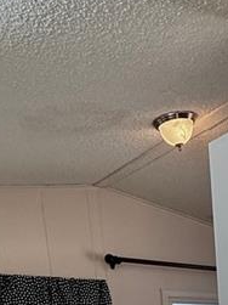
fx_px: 589
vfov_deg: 22.0
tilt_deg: -11.8
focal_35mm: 67
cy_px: 499
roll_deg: +3.3
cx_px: 223
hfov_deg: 21.2
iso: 200
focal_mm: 2.22
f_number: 2.2
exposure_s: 1/120
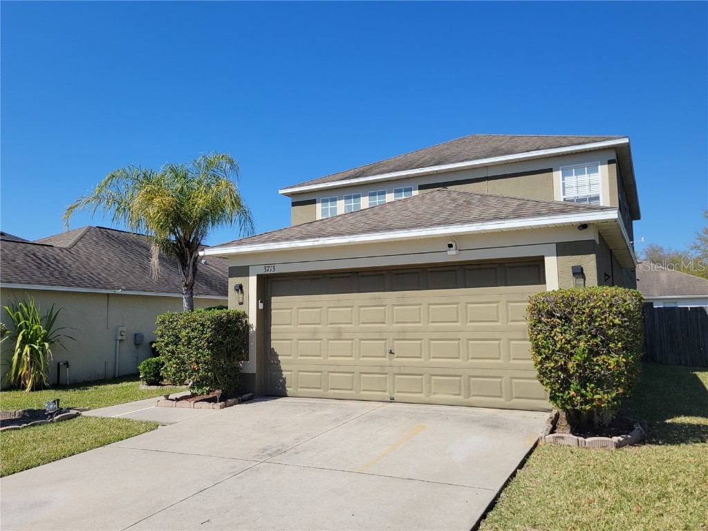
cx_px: 354
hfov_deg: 67.3
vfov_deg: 53.1
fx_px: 532
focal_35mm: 26
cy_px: 266
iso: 40
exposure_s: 1/3084
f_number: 1.8
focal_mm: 5.4
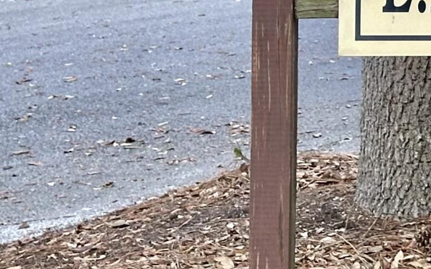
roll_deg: -2.0
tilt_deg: +4.1
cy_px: -238
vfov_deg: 6.5
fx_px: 2302
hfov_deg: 10.5
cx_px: 539
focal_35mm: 196
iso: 64
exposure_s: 1/791
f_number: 1.78
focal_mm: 6.86
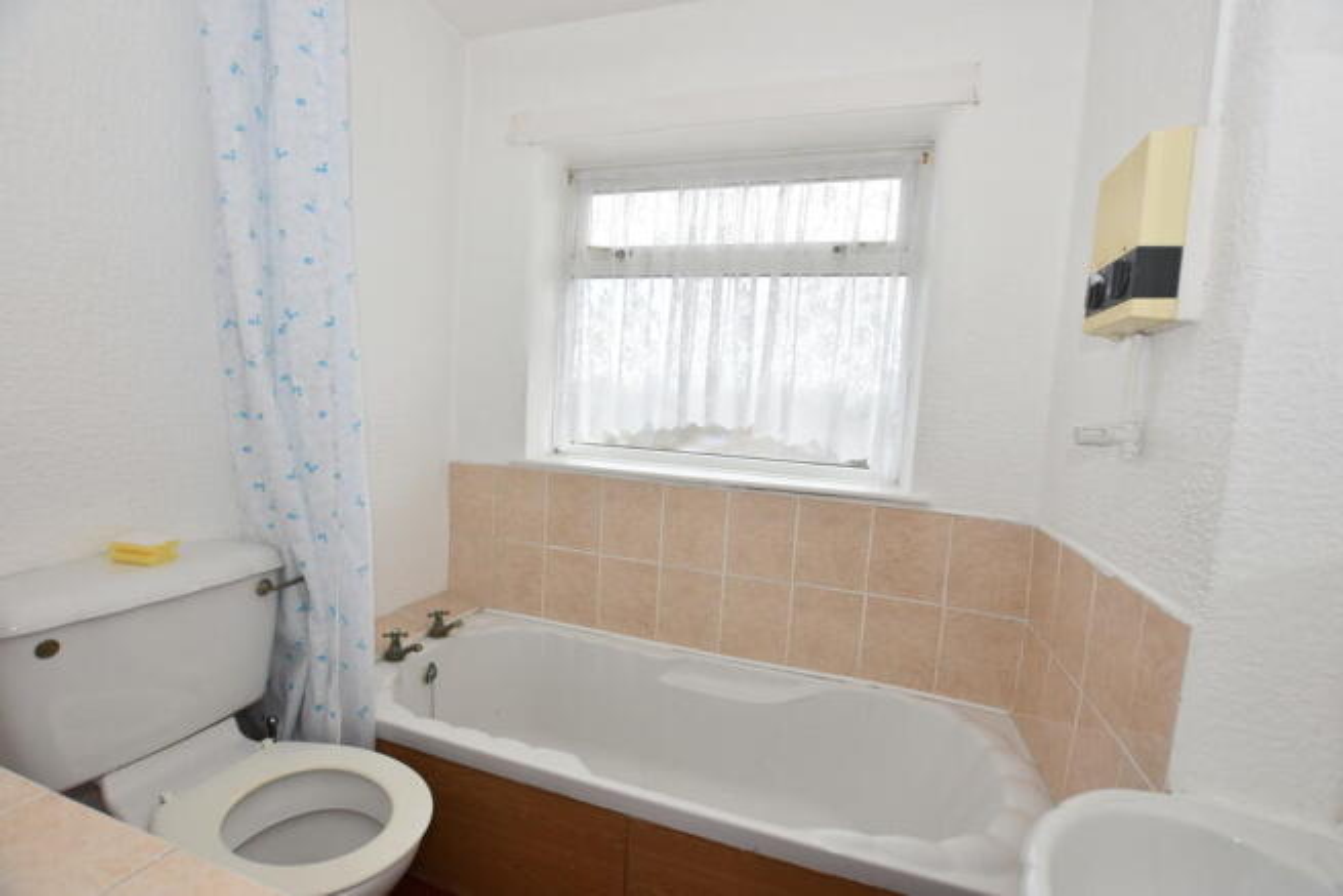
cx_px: 672
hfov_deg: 100.4
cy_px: 448
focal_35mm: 15
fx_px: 560
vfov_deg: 77.4
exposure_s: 1/125
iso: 125
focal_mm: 10
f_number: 5.6
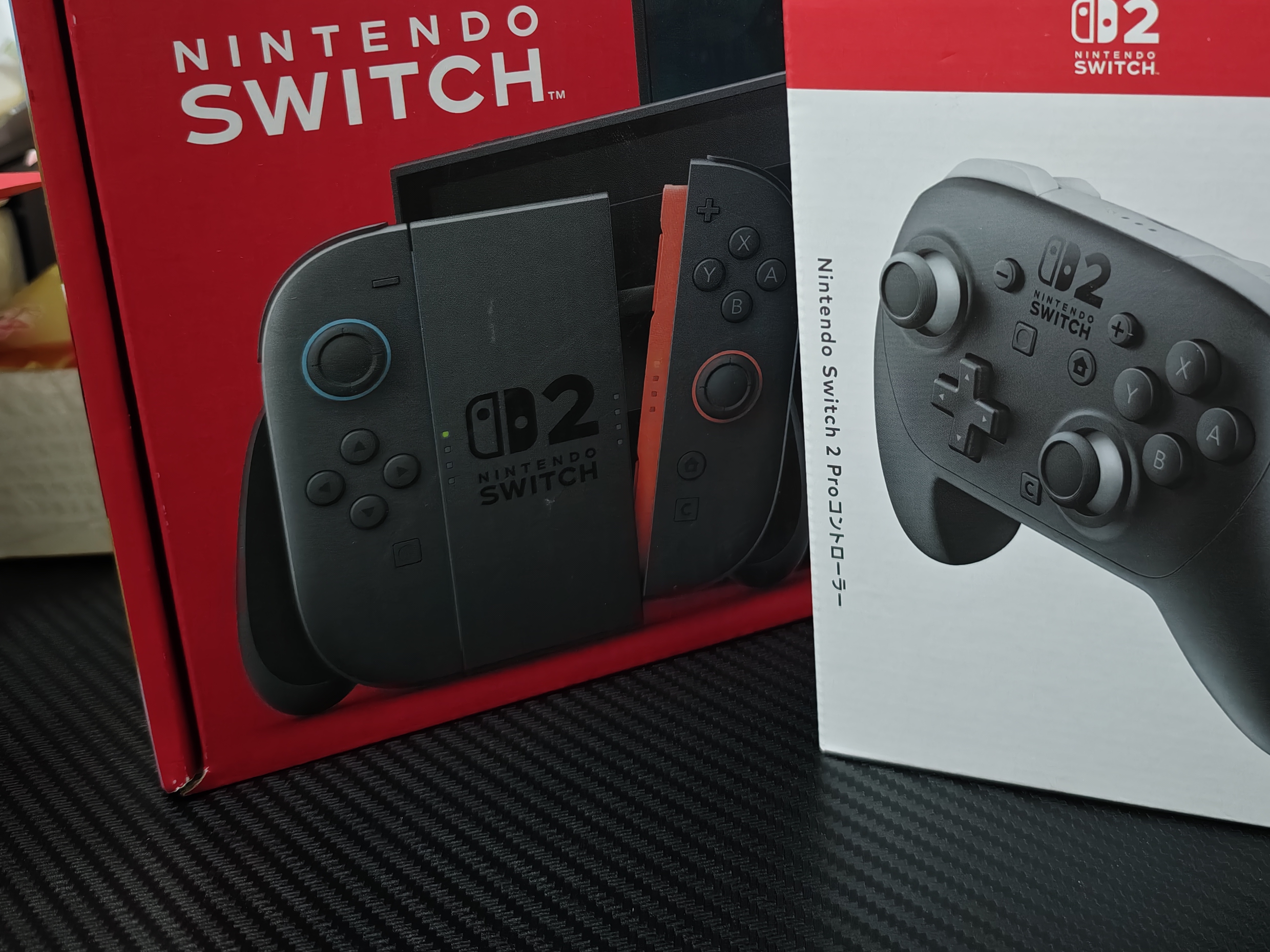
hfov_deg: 48.4
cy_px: 194
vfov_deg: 36.5
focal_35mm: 38
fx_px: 1394
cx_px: 816
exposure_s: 1/33.3
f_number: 1.68
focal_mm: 6.45
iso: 546
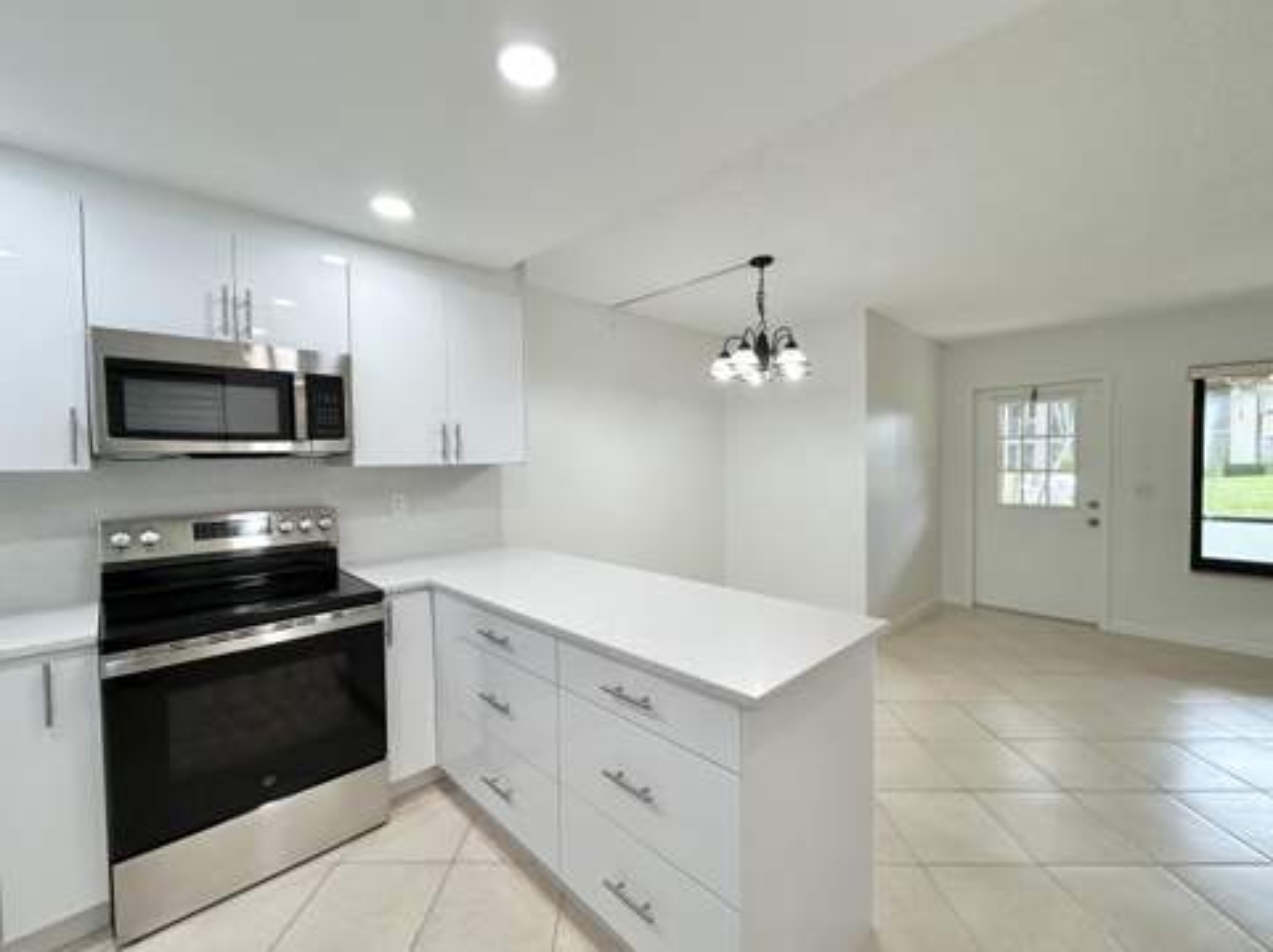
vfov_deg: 85.6
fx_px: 514
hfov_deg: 102.1
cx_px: 636
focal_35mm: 14
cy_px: 476
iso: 100
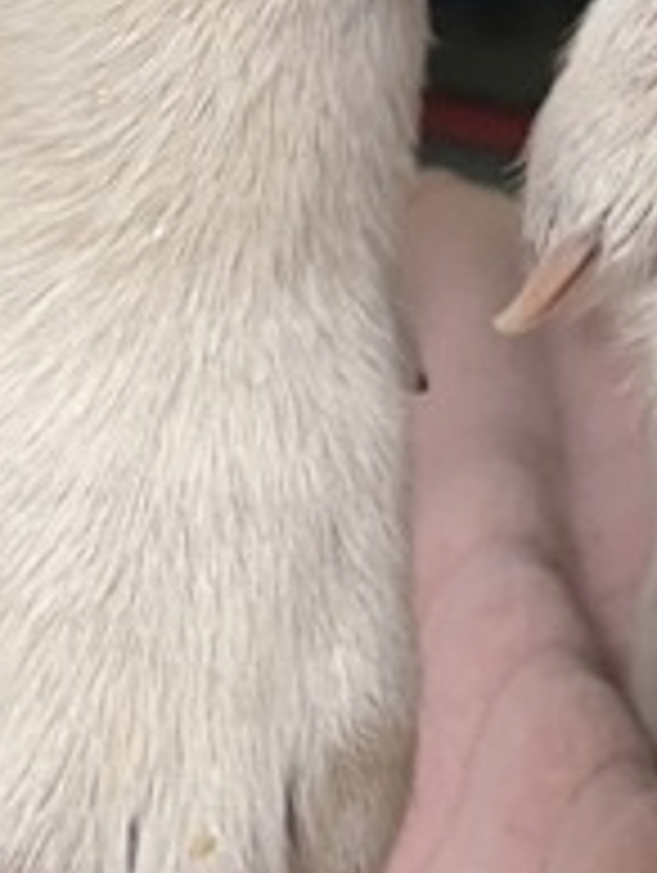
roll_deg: +2.3
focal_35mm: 137
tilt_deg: -10.2
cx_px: 882
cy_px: -1390
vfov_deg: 11.3
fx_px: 3459
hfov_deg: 10.6
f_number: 1.8
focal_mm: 4.25
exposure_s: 1/60
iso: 100
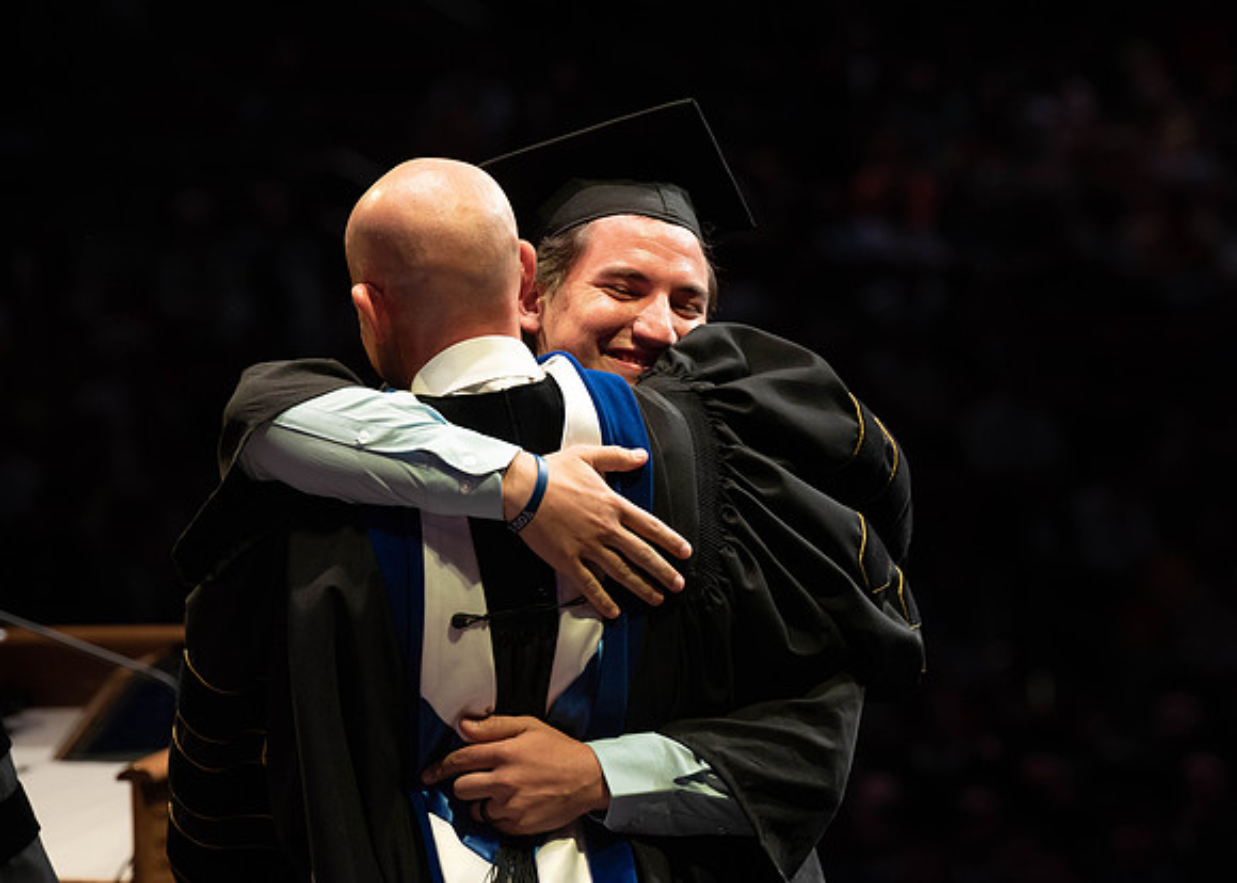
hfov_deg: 11.0
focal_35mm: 183
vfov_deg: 7.8
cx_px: 702
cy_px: 415
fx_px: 6436
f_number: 4.5
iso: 1600
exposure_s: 1/320
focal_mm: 165
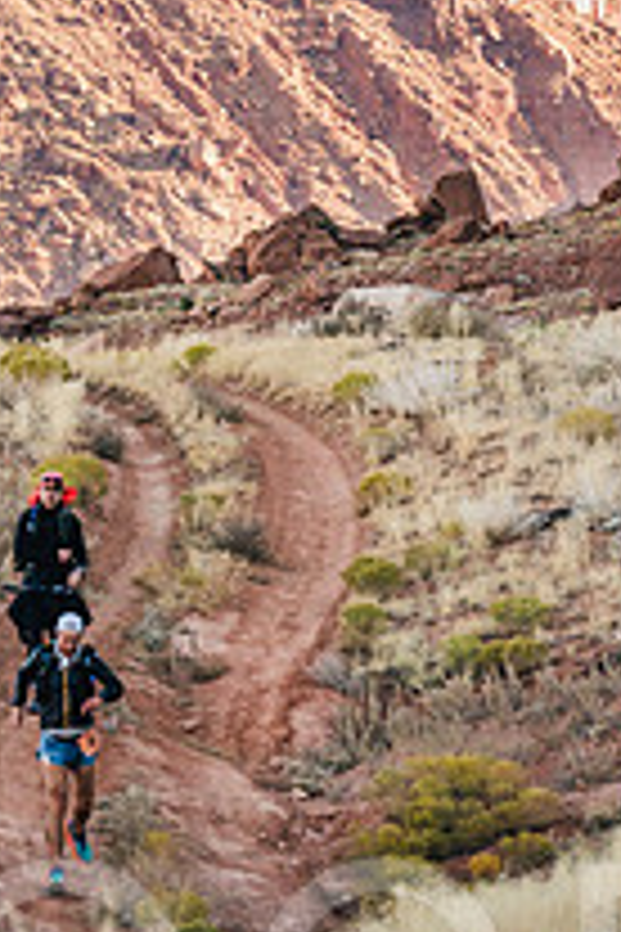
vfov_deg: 6.3
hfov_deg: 4.2
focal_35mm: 328
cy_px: 320
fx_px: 8486
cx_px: 99
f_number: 6.3
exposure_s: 1/1000
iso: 1250
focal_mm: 151
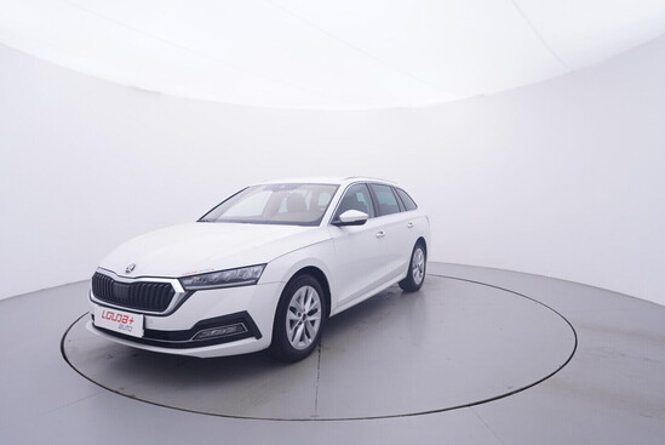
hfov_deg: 77.3
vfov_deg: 56.2
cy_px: 222
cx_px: 332
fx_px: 416
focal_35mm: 22
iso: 200
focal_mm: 15
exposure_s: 1/80
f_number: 5
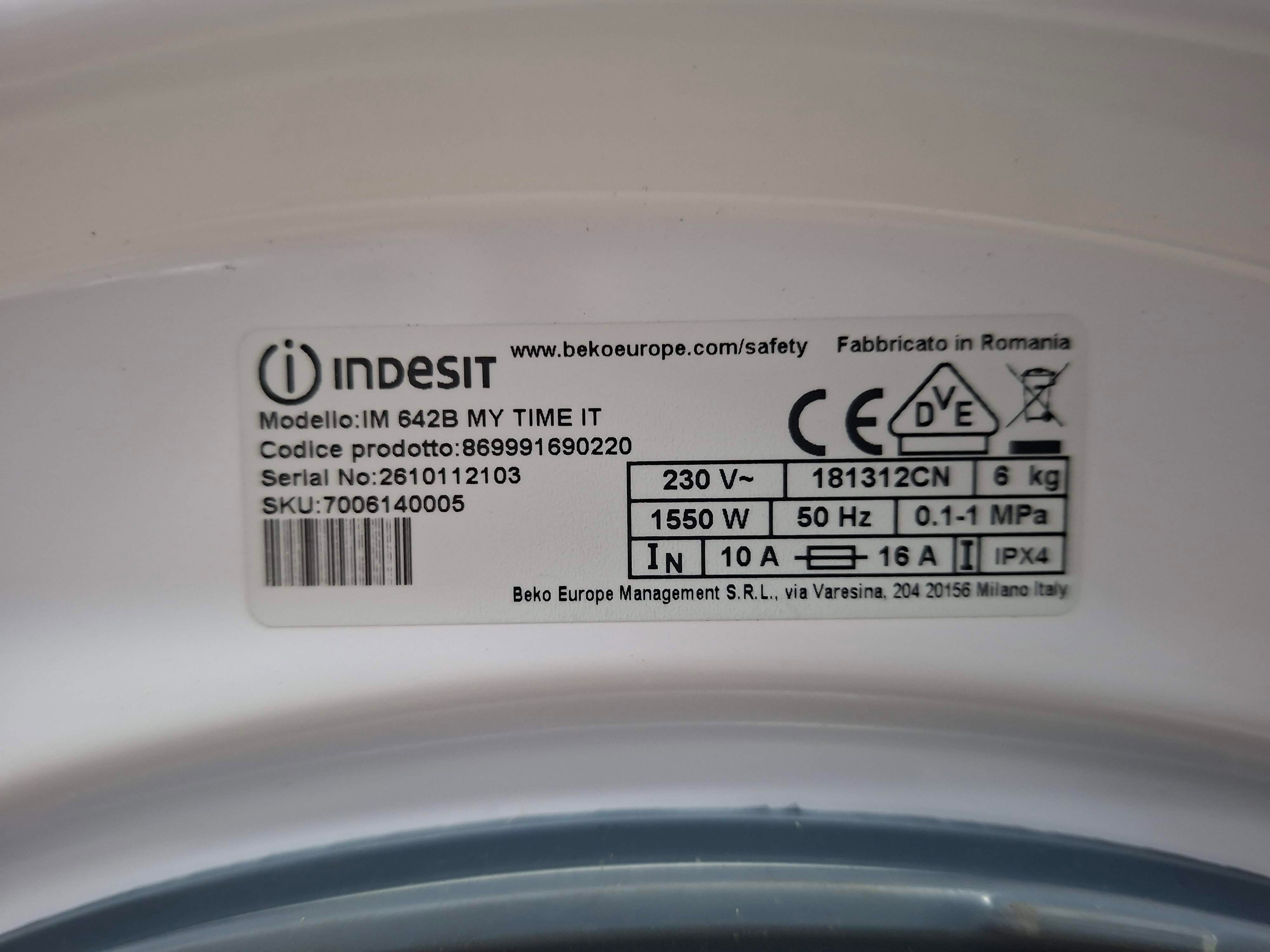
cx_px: 635
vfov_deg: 58.9
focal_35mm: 23
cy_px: 476
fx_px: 844
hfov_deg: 73.9
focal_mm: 5.54
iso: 500
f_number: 1.8
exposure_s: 1/25
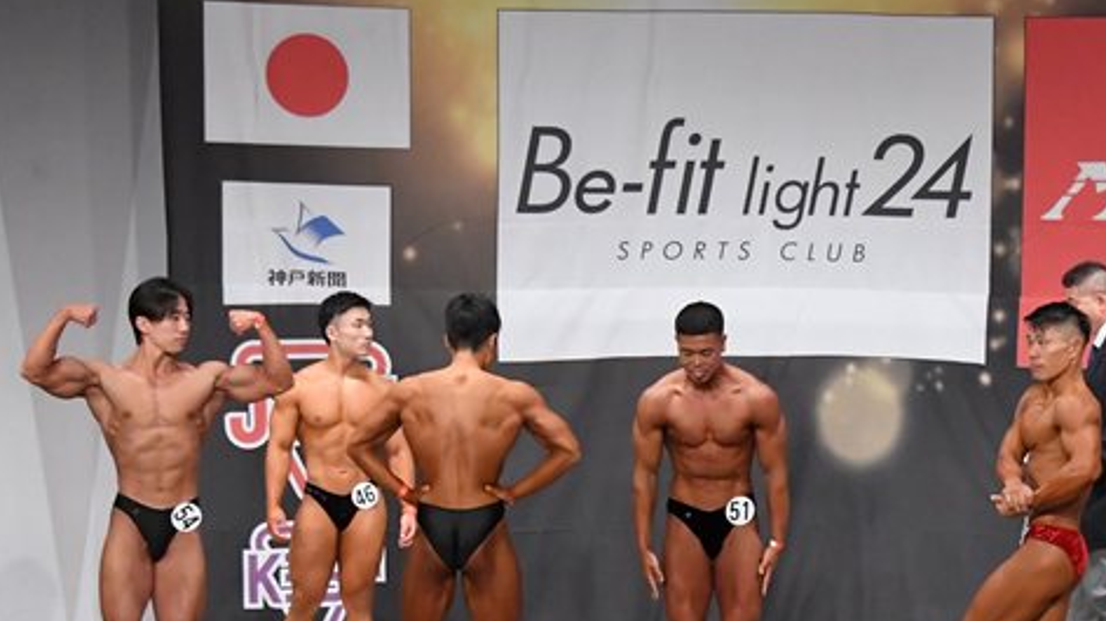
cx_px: 786
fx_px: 4690
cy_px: 539
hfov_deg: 13.4
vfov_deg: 7.6
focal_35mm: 160
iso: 6400
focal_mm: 62
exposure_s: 1/400
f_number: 5.6
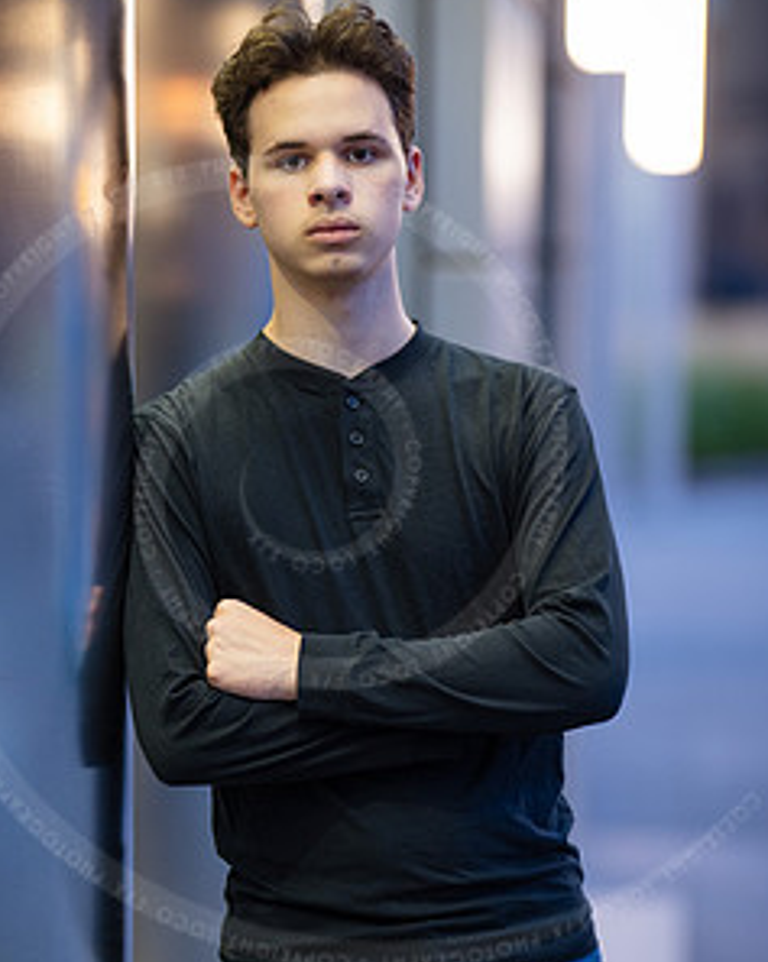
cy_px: 551
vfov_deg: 15.9
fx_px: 3443
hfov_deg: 12.7
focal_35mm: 121
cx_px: 343
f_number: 1.2
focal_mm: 85
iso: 1000
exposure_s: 1/200
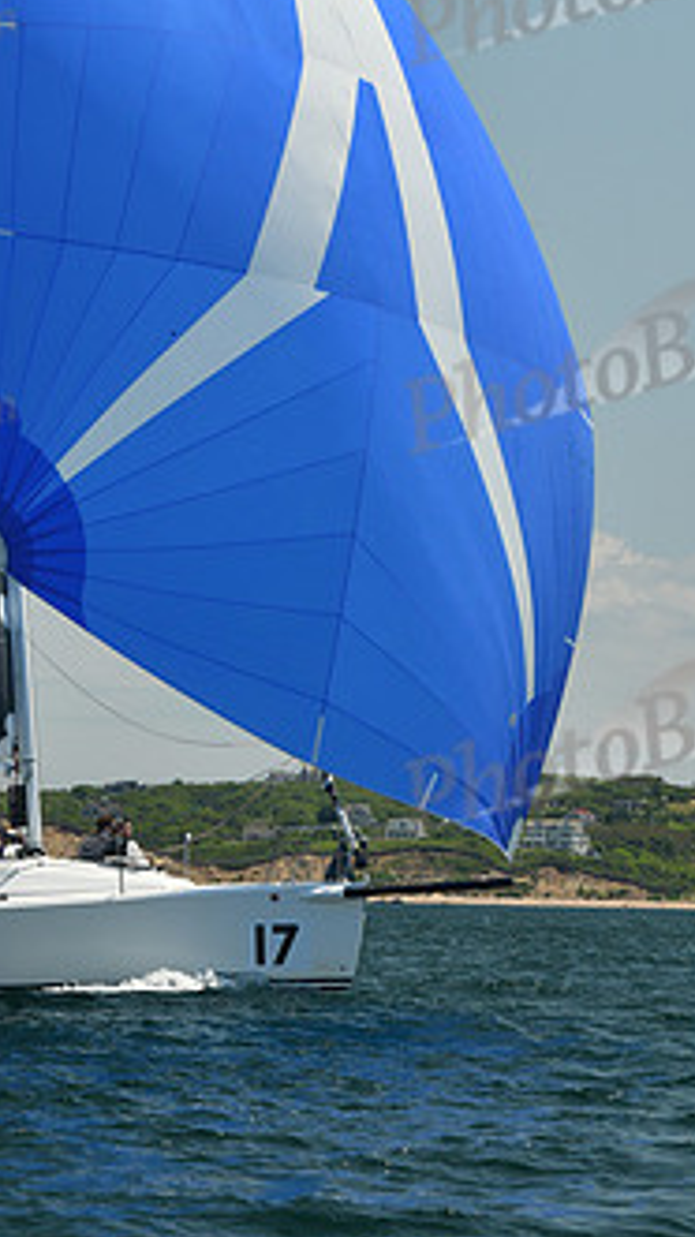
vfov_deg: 9.6
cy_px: 217
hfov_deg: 5.4
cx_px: 211
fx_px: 7344
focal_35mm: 224
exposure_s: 1/640
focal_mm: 122
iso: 320
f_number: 8
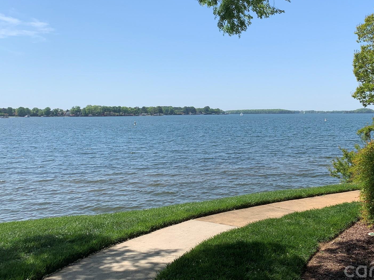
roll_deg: -1.3
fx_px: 411
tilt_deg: +5.5
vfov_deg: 37.3
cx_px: 222
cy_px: 90
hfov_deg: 48.7
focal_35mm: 38
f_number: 1.8
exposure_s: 1/2755
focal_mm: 4.25
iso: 25
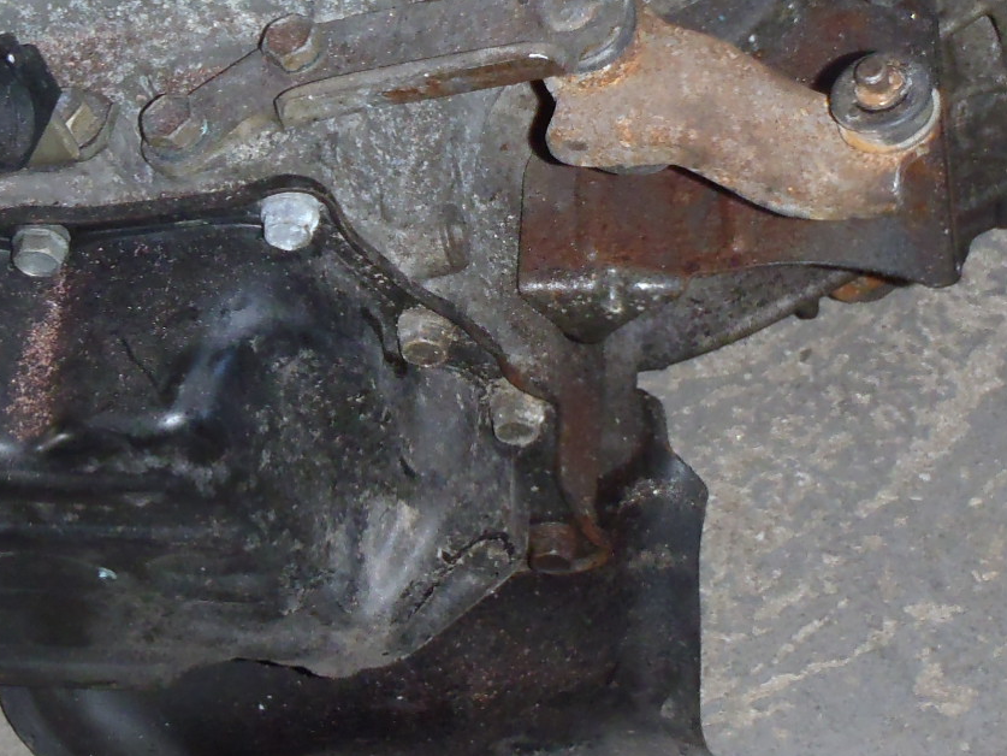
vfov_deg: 15.7
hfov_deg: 20.9
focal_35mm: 93
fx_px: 2706
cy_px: 47
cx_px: 261
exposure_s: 1/40
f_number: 4.6
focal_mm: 6.83
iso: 250
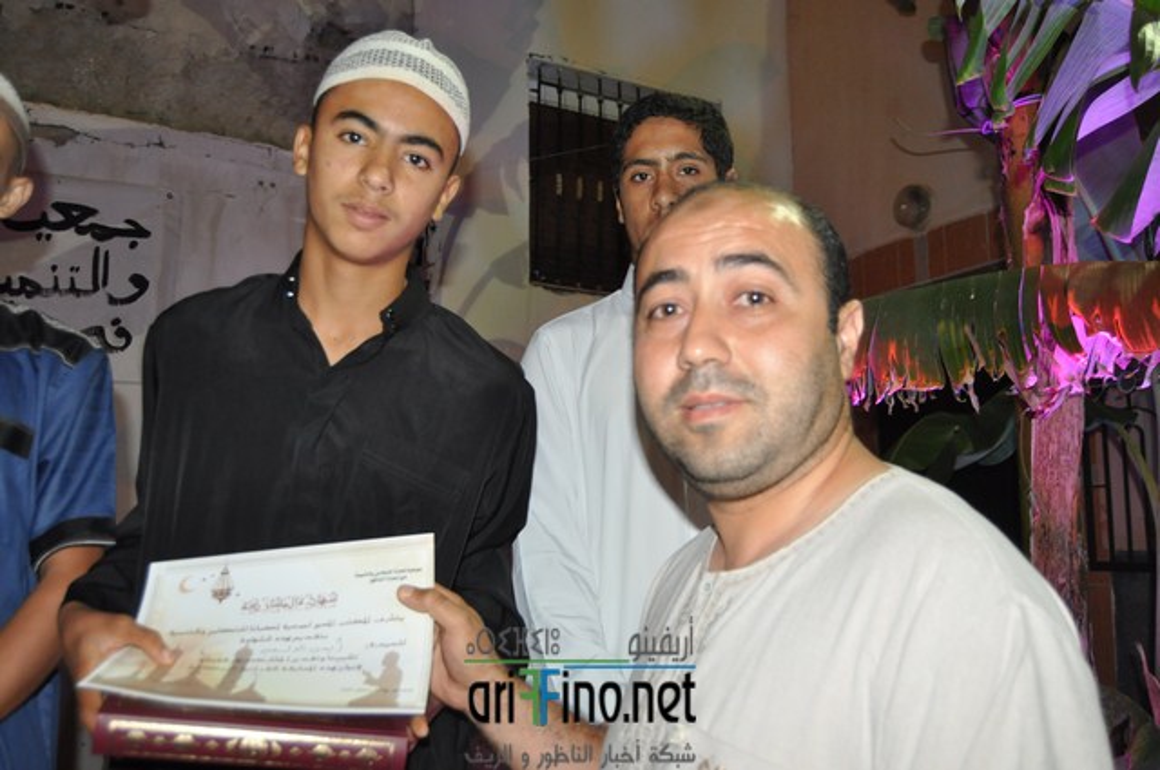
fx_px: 1062
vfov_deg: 39.9
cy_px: 385
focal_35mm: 33
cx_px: 580
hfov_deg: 57.3
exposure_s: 1/60
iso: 800
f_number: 3.5
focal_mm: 22
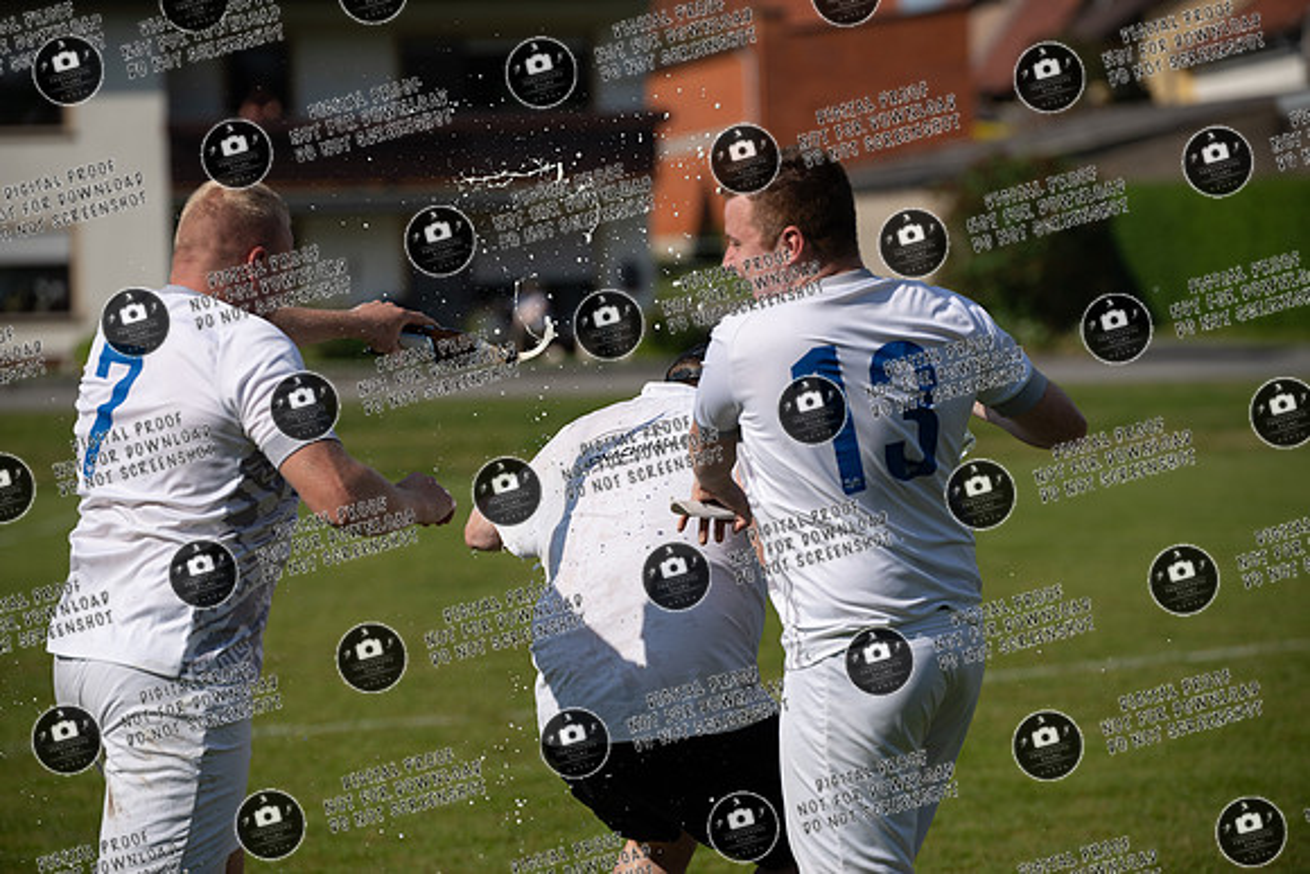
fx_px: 4913
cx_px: 655
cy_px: 437
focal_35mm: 135
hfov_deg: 15.2
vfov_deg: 10.2
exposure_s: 1/1600
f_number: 3.5
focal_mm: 135
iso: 64
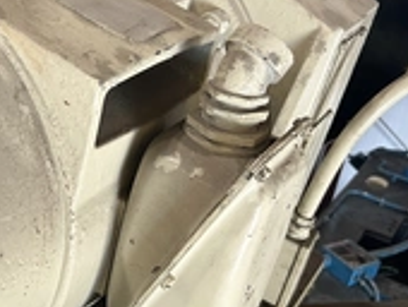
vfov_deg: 23.9
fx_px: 720
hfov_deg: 30.5
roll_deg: -7.1
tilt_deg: -23.1
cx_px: 55
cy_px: 94
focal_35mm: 61
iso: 160
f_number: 1.5
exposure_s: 1/60
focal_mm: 5.7
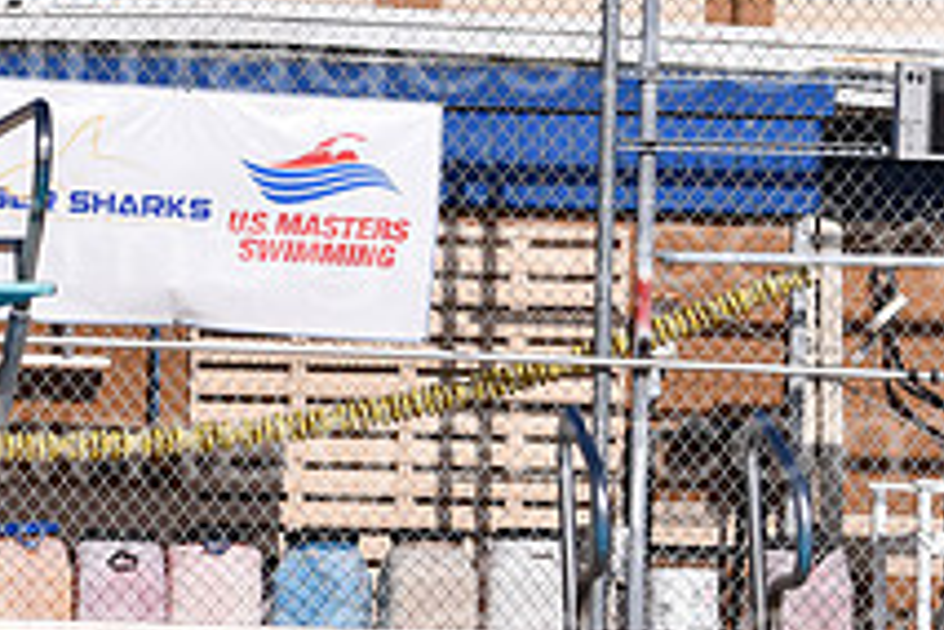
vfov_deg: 3.3
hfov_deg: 4.9
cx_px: -44
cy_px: 158
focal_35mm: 416
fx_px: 10908
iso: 220
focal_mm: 102
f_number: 4.5
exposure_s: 1/8000
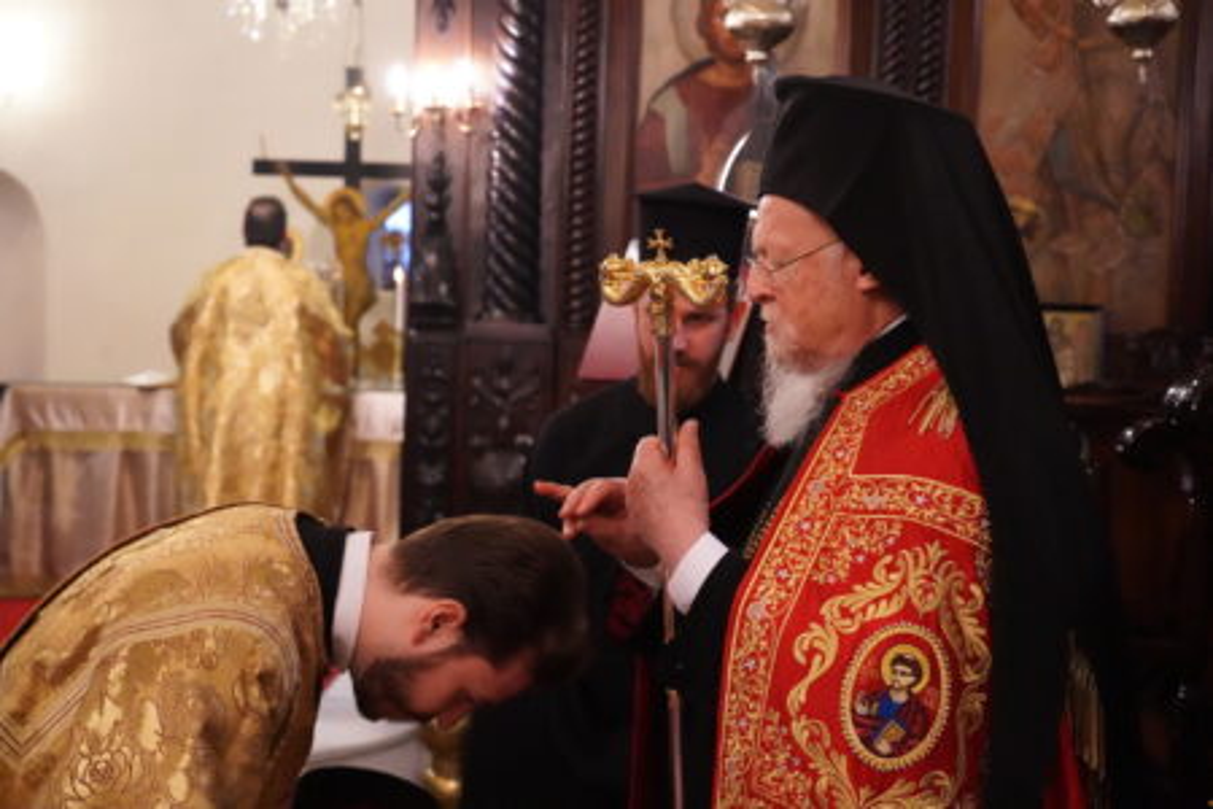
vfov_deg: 30.5
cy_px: 404
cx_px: 606
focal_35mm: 44
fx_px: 1482
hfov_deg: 44.5
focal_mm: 44
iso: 20000
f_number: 5.6
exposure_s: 1/320
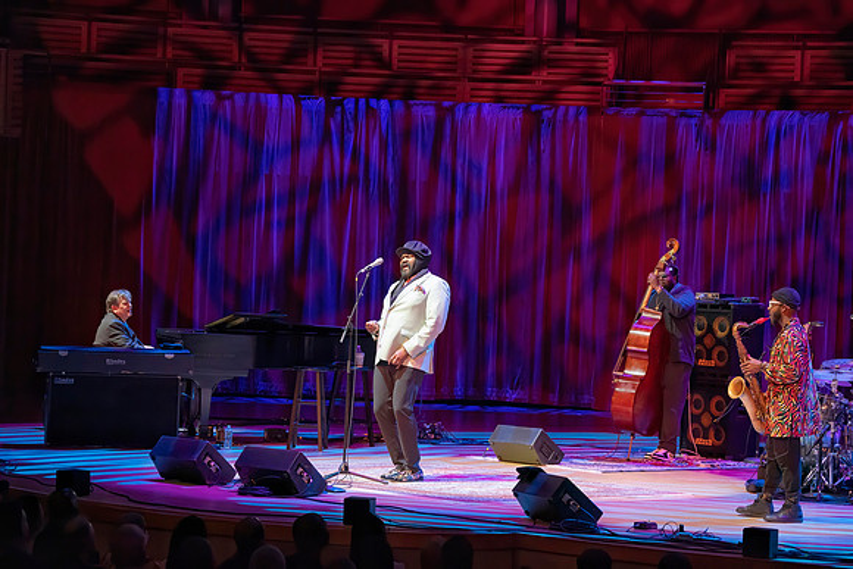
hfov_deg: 20.4
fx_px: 2370
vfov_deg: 13.7
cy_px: 284
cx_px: 426
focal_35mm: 100
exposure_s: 1/320
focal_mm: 100
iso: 6400
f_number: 5.6
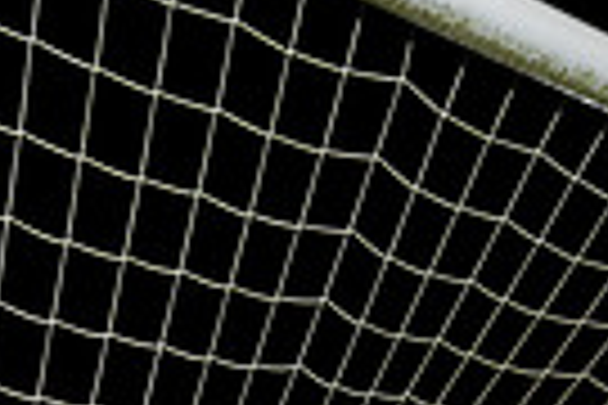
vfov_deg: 10.1
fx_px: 2027
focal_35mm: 120
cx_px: 338
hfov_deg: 17.1
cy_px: 954
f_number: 4
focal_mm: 36
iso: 640
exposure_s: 1/125
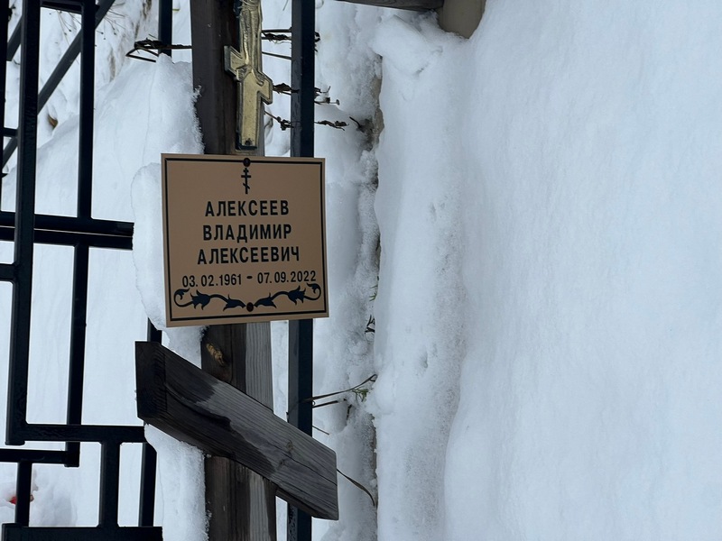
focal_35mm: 77
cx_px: 361
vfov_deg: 19.1
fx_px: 1606
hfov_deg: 25.3
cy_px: 270
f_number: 2.8
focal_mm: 9
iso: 32
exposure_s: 1/99
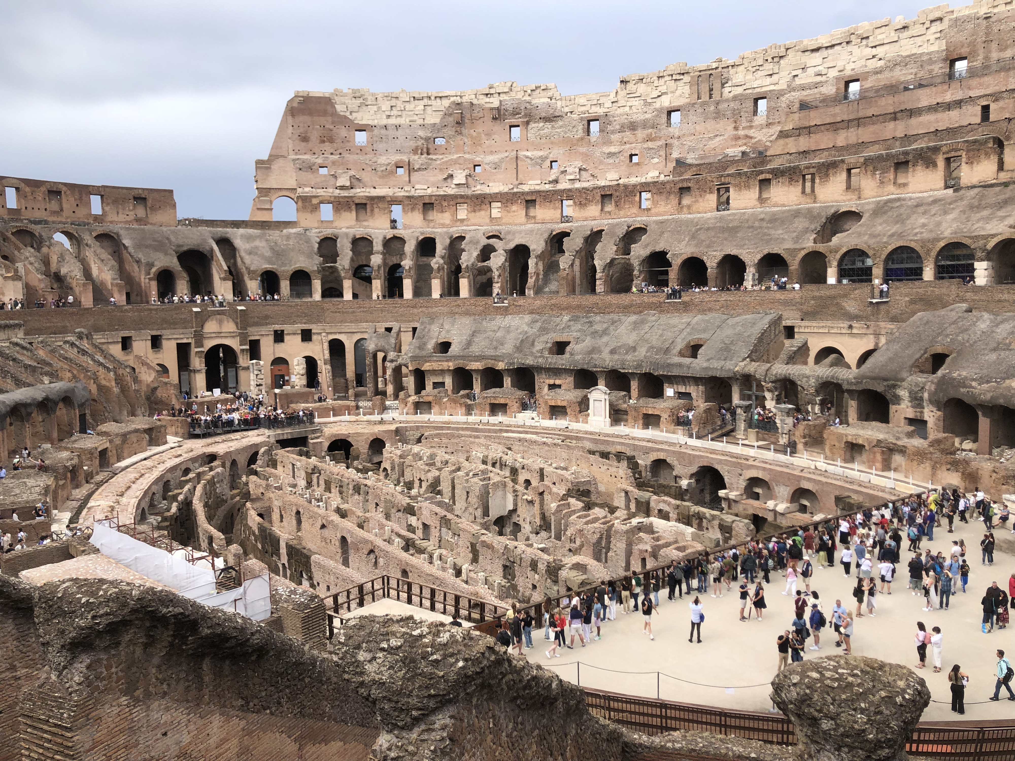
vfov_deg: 49.7
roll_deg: +1.8
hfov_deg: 63.4
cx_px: 508
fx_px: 821
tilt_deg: -5.8
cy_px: 380
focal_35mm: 28
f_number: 1.8
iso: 20
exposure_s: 1/1279
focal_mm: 4
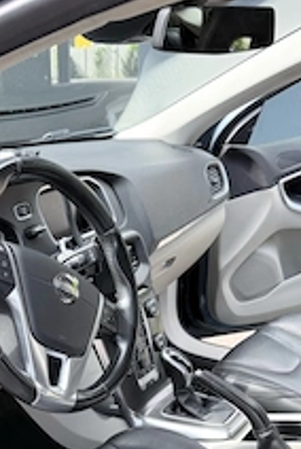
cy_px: 409
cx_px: 76
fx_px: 587
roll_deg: +0.8
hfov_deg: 28.3
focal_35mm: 47
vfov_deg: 38.8
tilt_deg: -29.6
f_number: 1.78
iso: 100
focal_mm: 6.76
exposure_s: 1/249
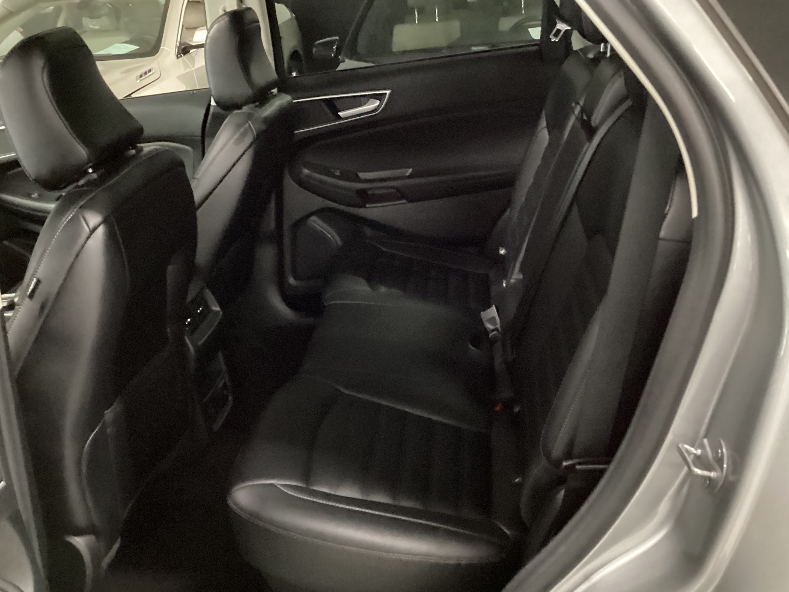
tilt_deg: -24.1
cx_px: 350
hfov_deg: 52.5
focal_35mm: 35
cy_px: 297
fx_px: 798
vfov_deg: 40.7
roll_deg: +4.3
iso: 800
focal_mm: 3.3
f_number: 2.4
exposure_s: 1/17
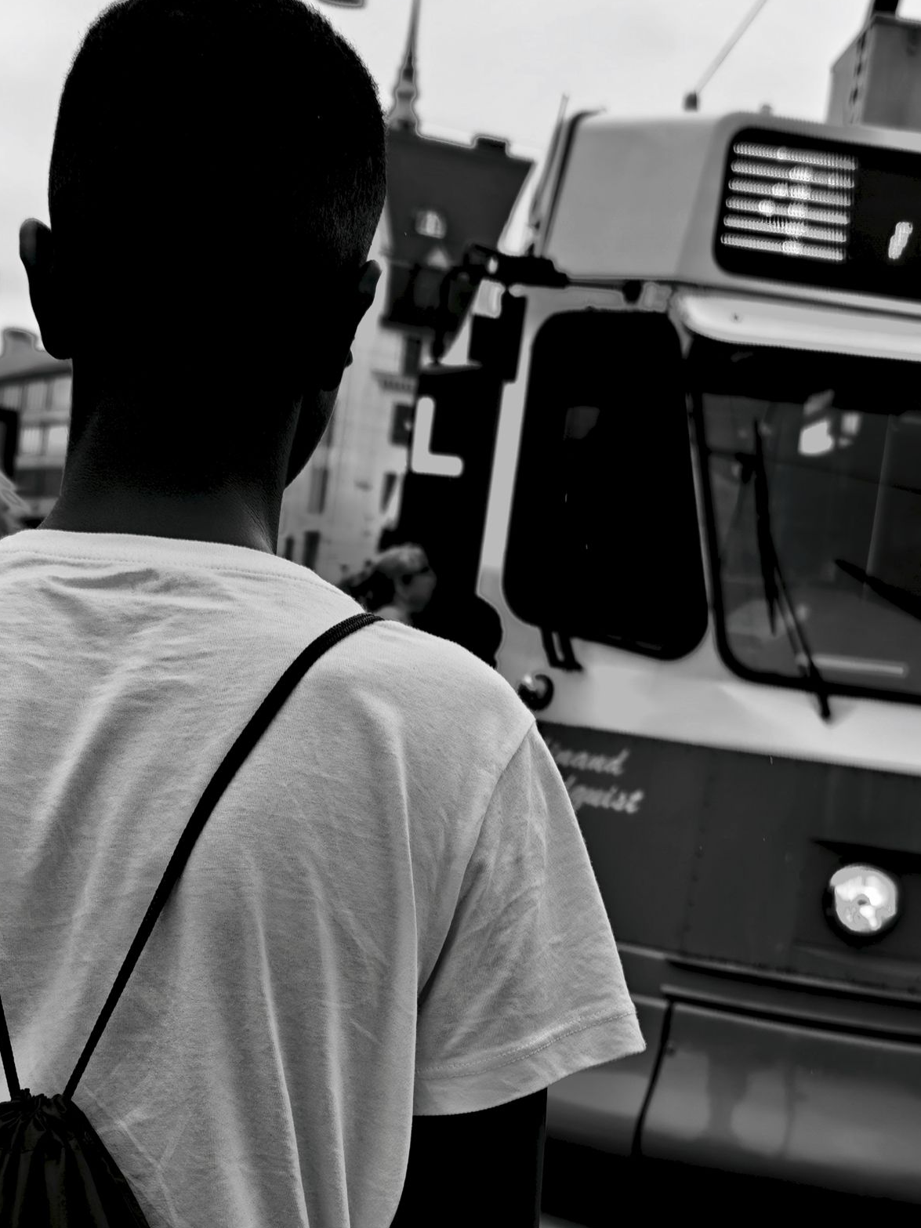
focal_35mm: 48
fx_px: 1703
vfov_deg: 39.7
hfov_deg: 30.3
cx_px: 461
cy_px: 603
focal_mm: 8.67
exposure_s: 1/740
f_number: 1.8
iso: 50
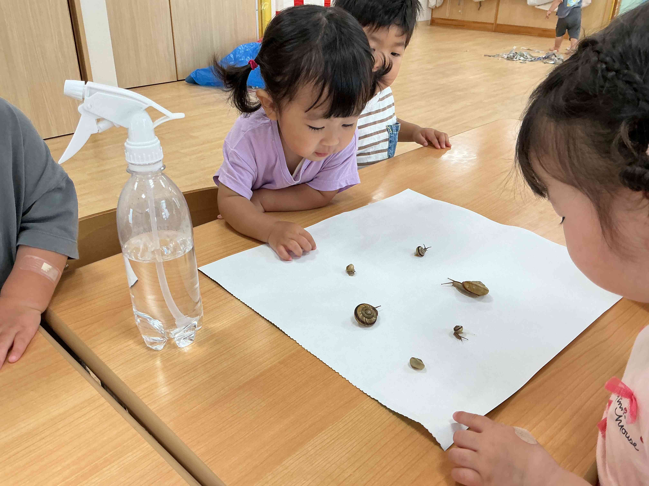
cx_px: 324
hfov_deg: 61.7
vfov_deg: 48.2
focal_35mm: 29
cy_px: 243
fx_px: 544
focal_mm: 3
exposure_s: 1/120
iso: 50
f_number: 1.8
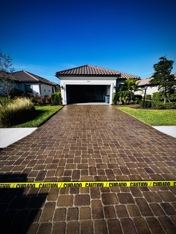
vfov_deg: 102.1
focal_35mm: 14
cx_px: 88
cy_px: 117
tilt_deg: -13.5
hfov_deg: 85.7
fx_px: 95
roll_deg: +0.9
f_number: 2.2
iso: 50
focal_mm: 2.22
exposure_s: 1/1553
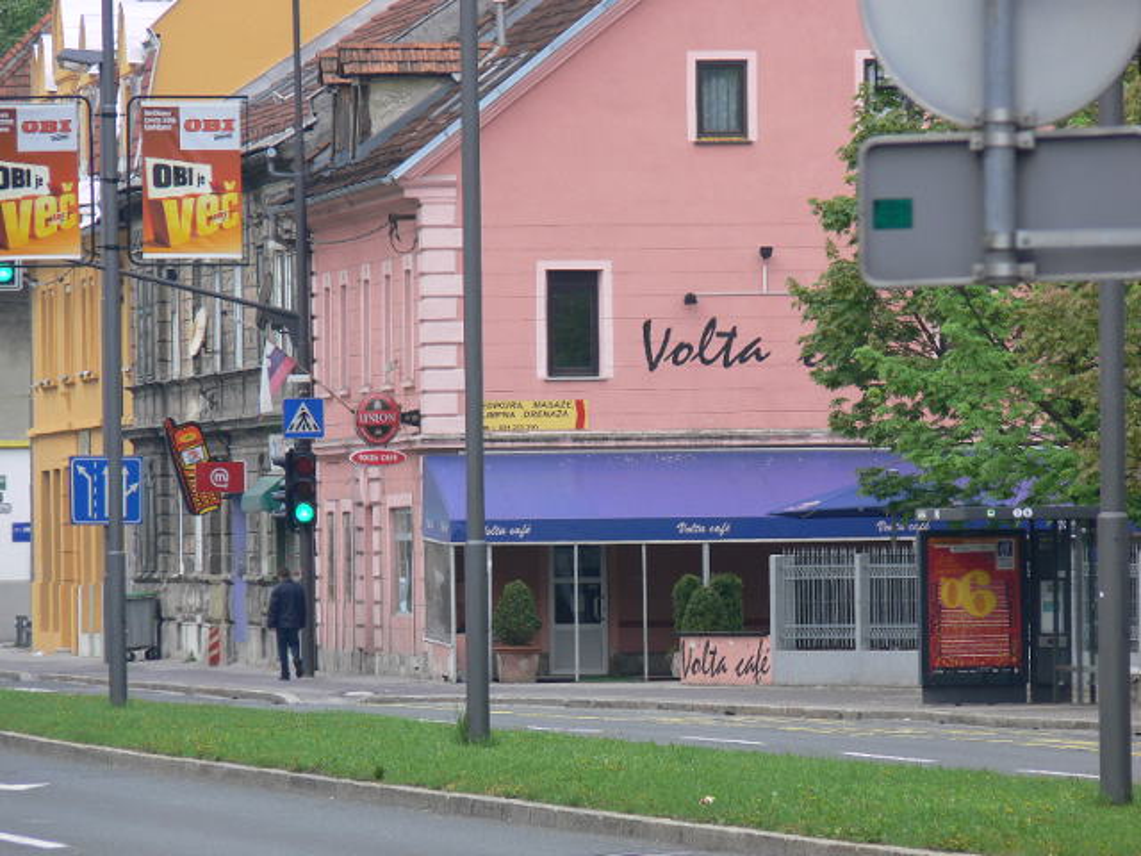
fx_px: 13844
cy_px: 428
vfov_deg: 3.5
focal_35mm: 420
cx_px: 570
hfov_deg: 4.7
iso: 80
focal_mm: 88.8
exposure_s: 1/160
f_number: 5.6
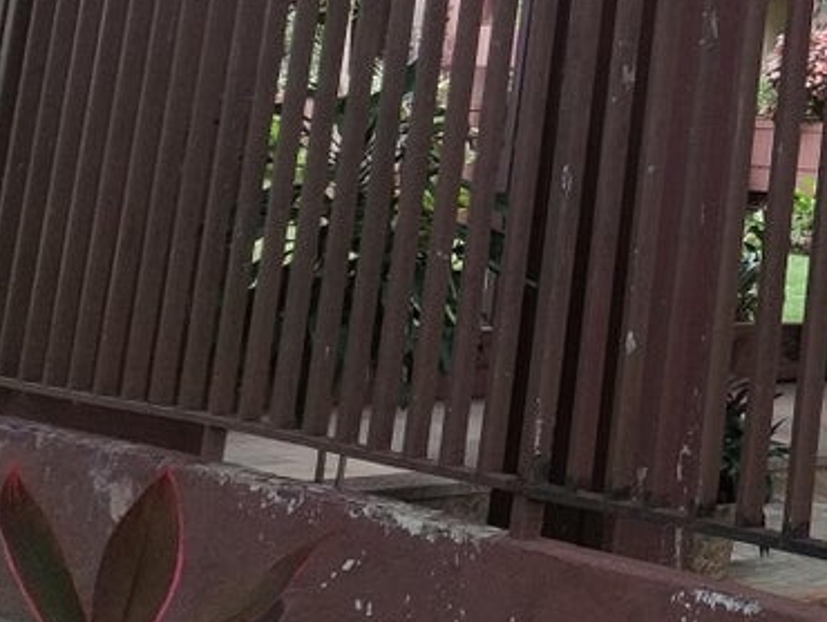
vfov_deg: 13.3
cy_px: -195
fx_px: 2558
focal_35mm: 107
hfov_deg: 15.9
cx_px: 1441
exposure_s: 1/315
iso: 100
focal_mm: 4.75
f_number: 1.8
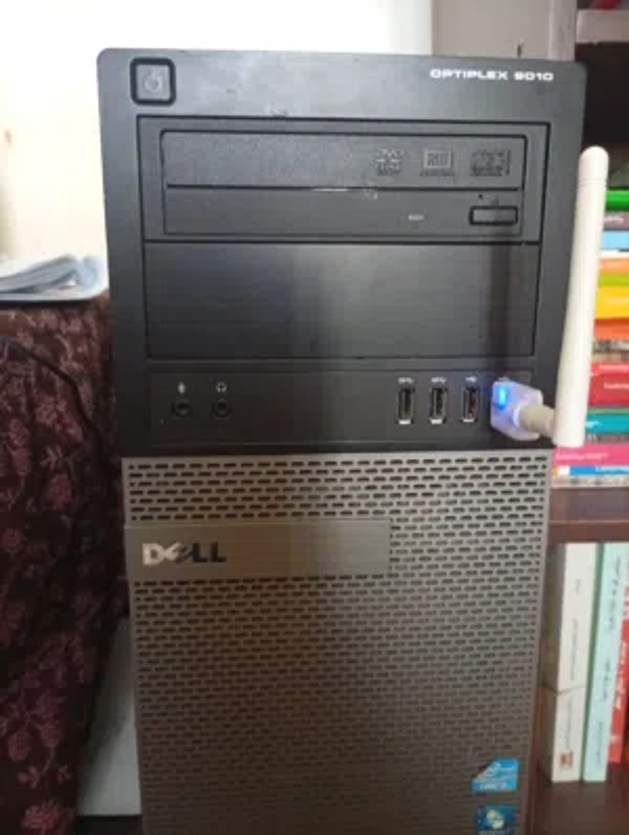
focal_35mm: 27
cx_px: 314
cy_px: 418
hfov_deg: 51.5
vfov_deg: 65.2
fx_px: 652
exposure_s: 1/33.3
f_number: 1.8
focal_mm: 3.84
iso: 369
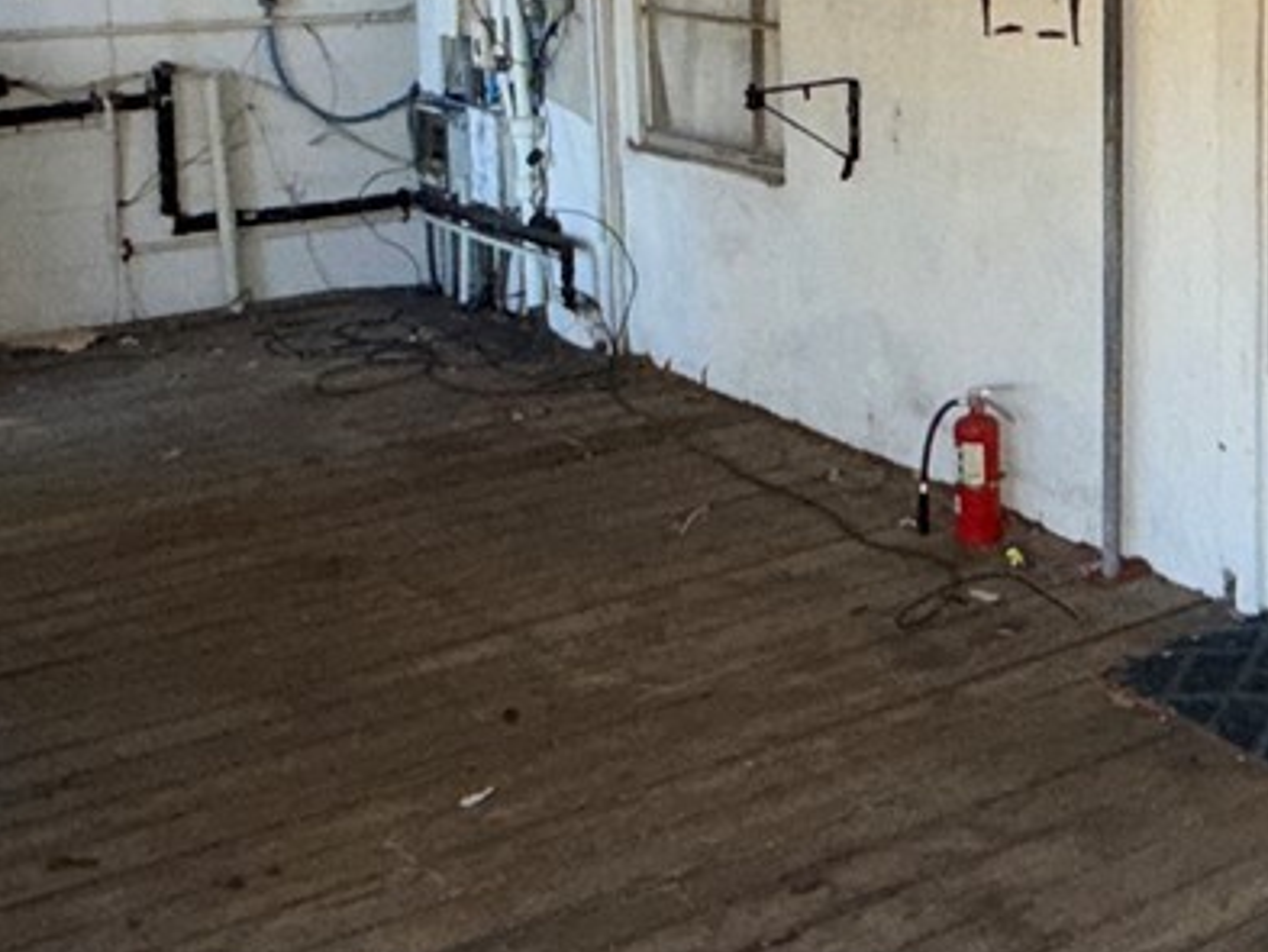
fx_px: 2089
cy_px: 142
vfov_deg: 25.1
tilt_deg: -8.4
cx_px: 1074
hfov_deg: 32.5
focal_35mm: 57
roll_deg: +0.4
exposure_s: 1/121
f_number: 2.2
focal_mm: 2.22
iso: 125
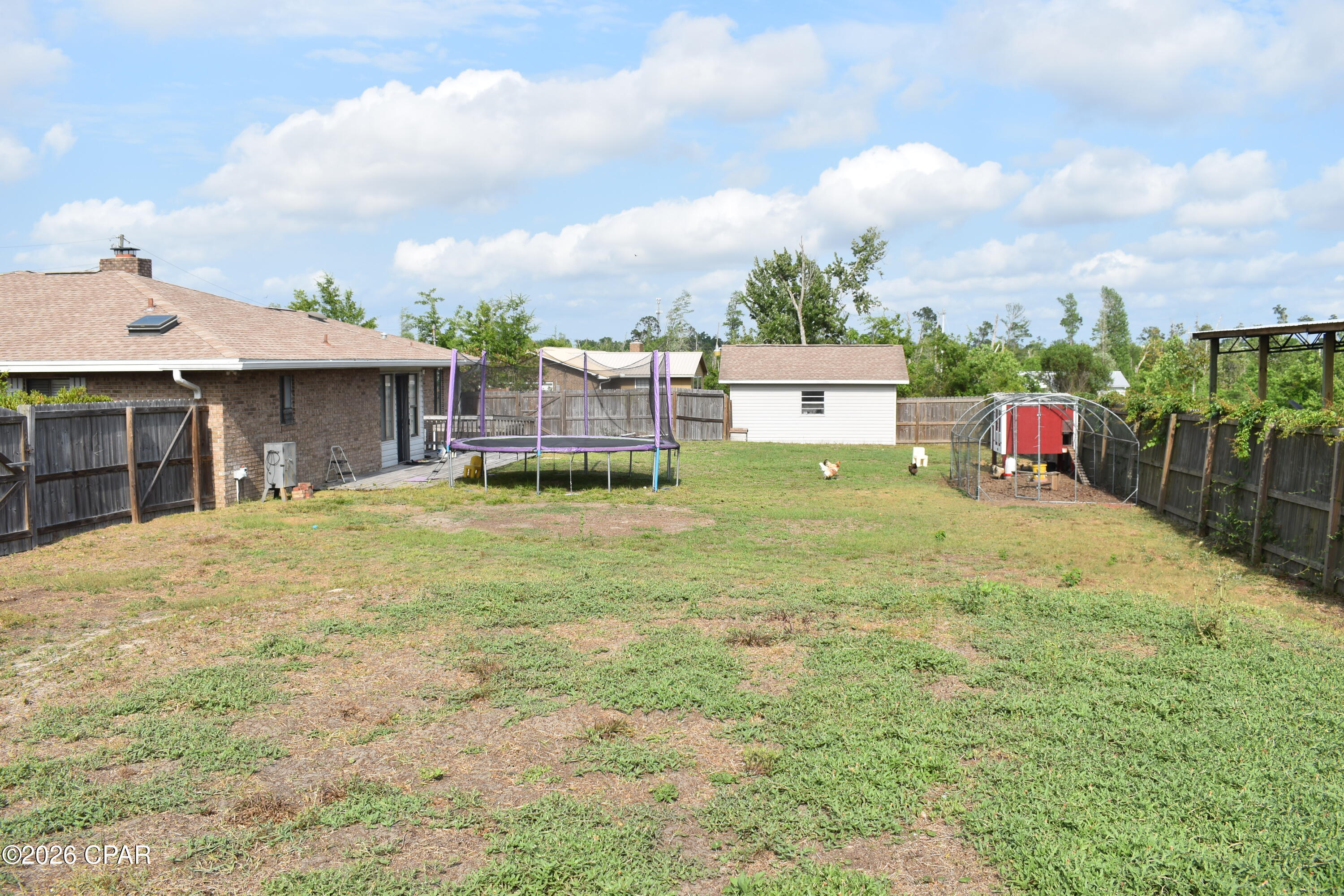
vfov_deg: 40.0
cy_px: 448
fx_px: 1232
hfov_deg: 57.2
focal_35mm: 33
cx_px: 672
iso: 100
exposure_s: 1/320
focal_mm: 22
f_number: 9
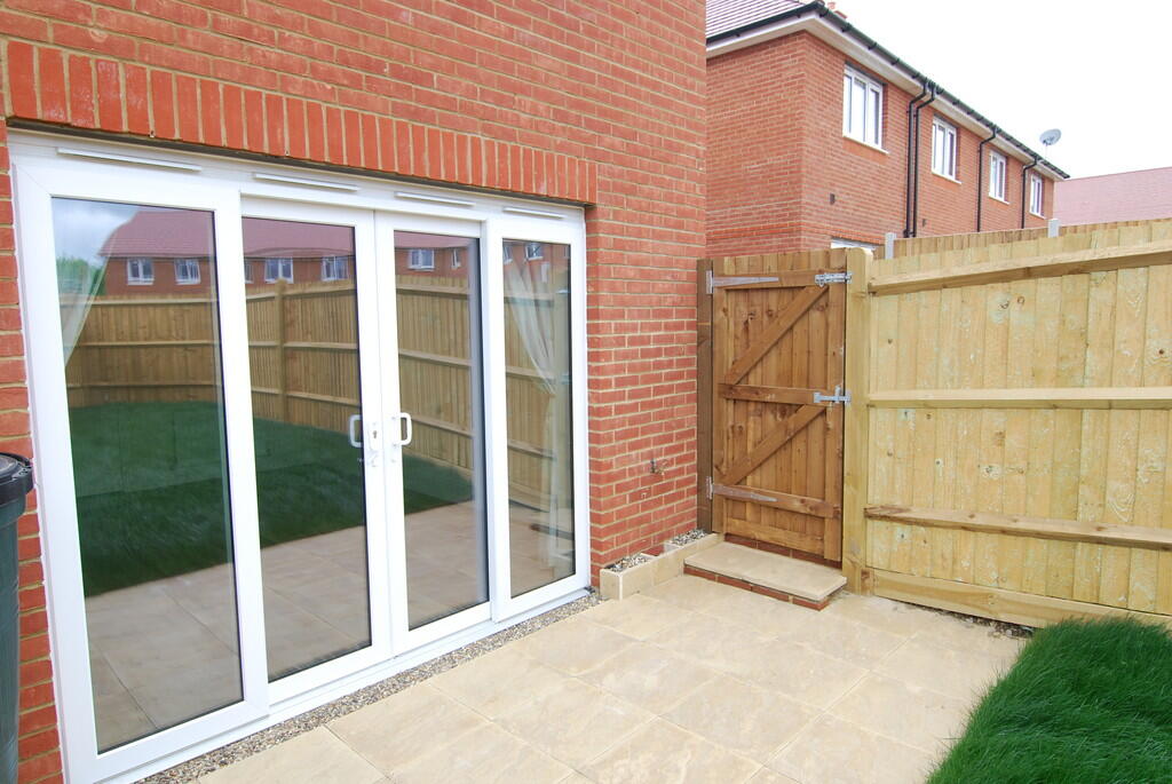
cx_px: 586
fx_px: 684
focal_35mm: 21
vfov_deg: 59.6
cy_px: 392
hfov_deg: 81.1
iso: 100
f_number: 5.6
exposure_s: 1/125
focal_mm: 14
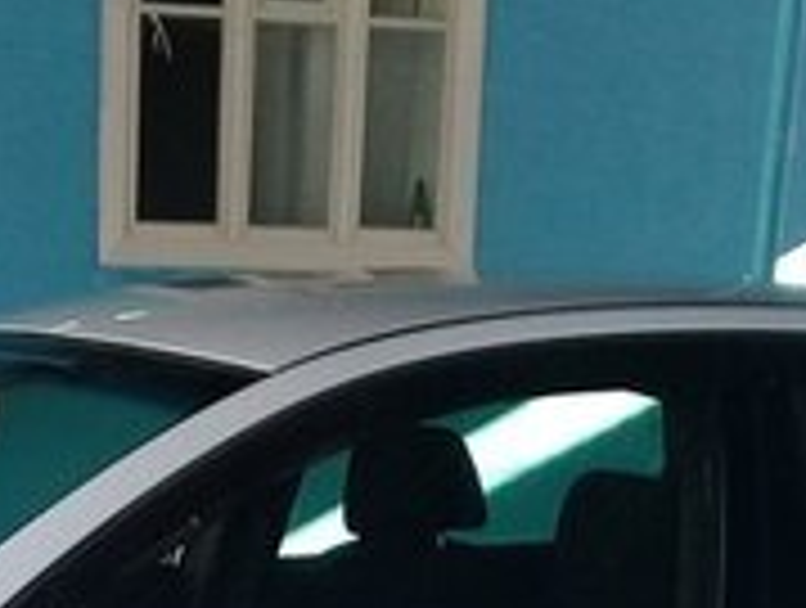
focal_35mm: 114
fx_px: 2660
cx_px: 239
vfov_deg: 12.2
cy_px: 1025
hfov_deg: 17.2
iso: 50
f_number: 2.2
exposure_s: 1/131
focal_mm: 3.3
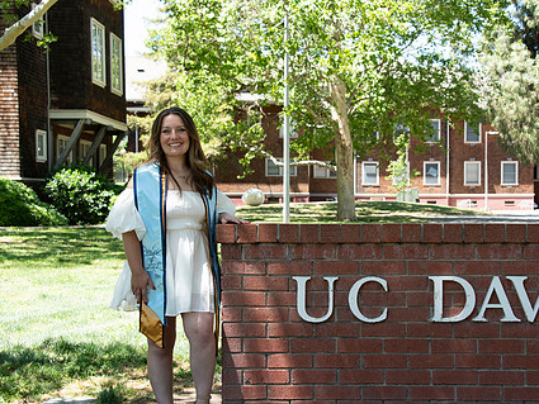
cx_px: 323
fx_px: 981
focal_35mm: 63
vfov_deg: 23.3
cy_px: 218
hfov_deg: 30.6
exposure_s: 1/500
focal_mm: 48
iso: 640
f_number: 5.6
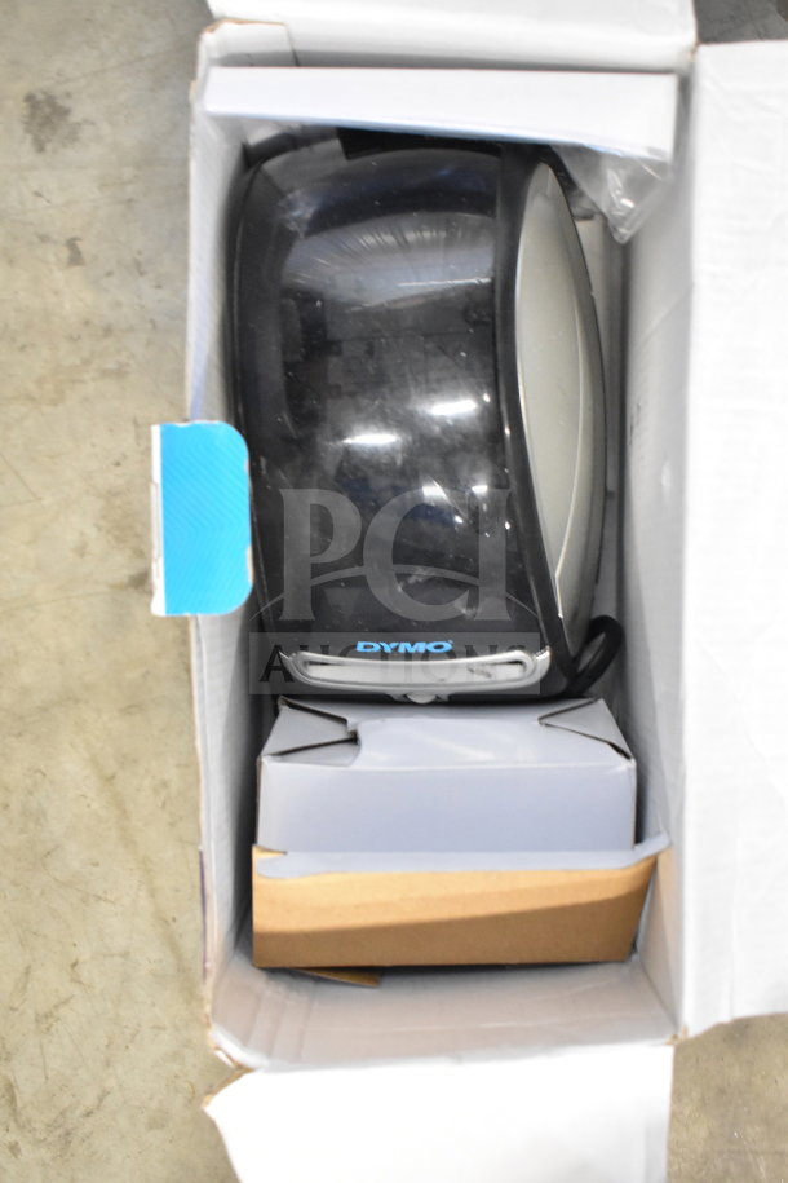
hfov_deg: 36.9
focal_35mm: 36
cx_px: 394
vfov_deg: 53.1
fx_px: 1182
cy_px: 592
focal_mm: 24
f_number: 4
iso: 5000
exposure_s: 1/40
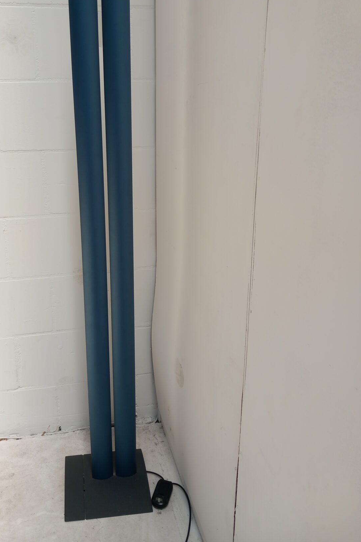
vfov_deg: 57.0
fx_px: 496
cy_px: 230
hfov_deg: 39.6
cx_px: 131
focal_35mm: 33
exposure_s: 1/198
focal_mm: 4
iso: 20
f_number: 1.8
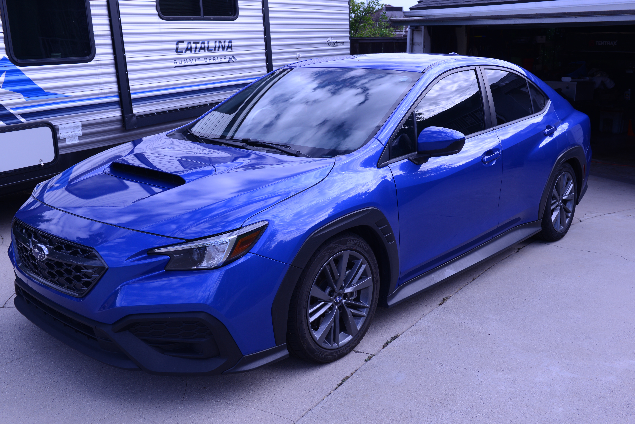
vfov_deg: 37.9
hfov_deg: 54.4
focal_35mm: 35
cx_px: 324
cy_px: 217
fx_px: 618
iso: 180
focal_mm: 32
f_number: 8
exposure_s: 1/250
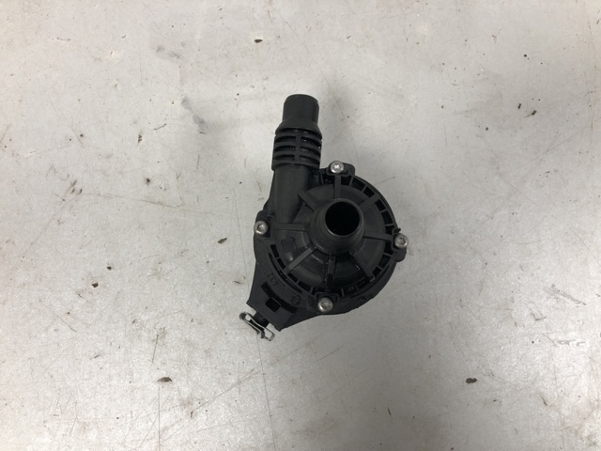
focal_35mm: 28
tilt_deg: -82.4
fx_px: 486
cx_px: 300
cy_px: 226
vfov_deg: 49.7
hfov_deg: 63.4
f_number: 1.8
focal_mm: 4
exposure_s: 1/33
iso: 40
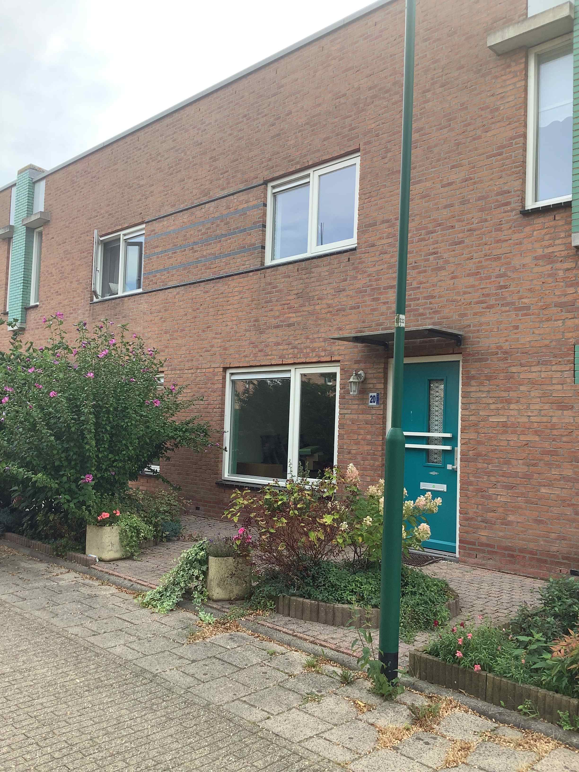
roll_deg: -2.5
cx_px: 290
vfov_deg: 58.4
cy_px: 386
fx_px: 691
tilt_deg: +3.4
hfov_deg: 45.4
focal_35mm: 31
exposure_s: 1/199
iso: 25
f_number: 2.4
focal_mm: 3.3
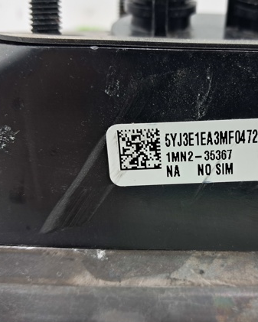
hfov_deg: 36.8
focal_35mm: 40
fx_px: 382
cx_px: 178
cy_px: 159
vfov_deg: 45.8
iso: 80
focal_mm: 4
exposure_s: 1/50
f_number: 1.8
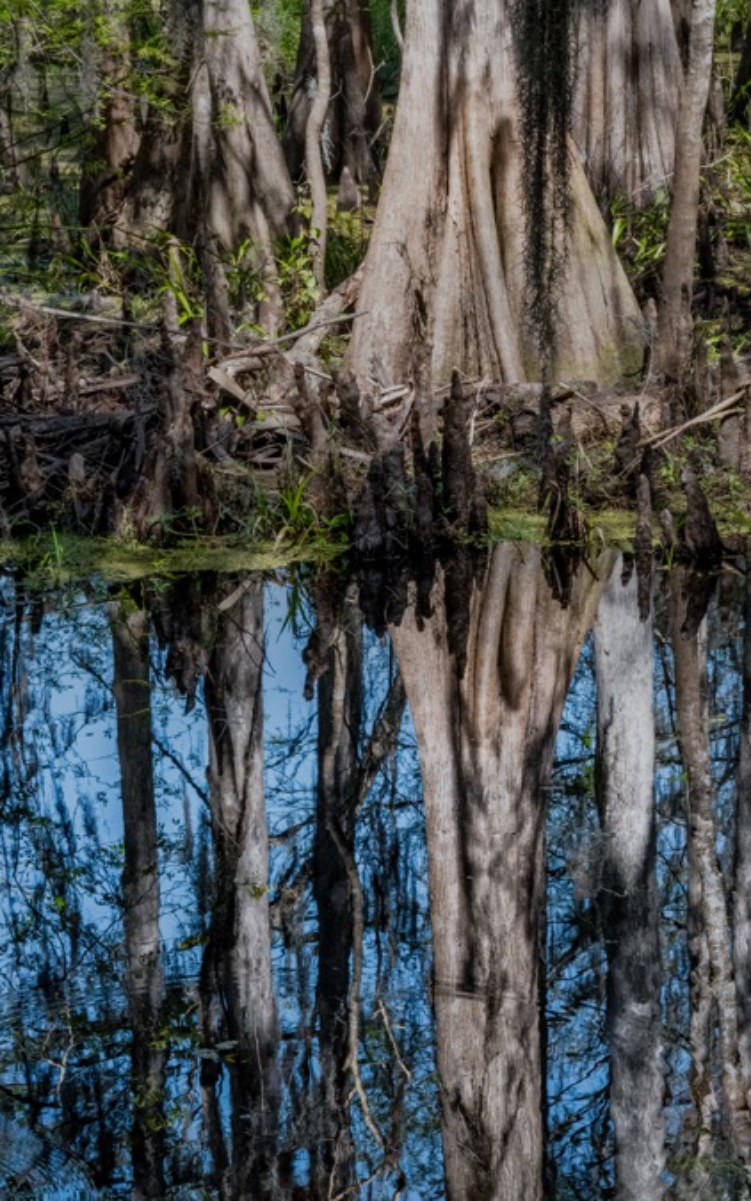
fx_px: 3470
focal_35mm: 106
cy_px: 715
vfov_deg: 19.6
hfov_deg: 12.3
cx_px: 539
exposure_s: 1/320
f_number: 14
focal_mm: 52
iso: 800
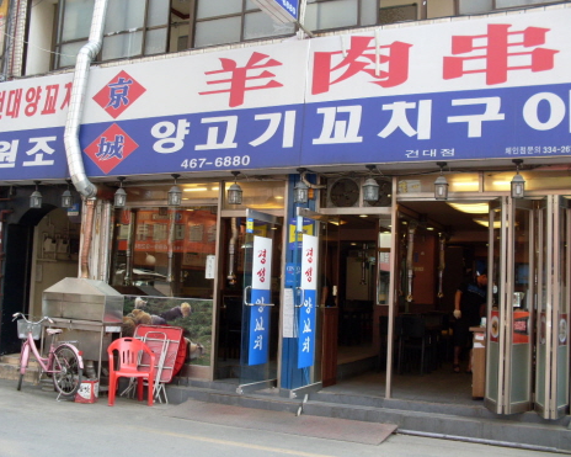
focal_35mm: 40
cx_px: 276
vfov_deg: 37.3
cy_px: 228
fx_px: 676
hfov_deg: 45.8
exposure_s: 1/180
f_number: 2.8
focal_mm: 6.3
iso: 80
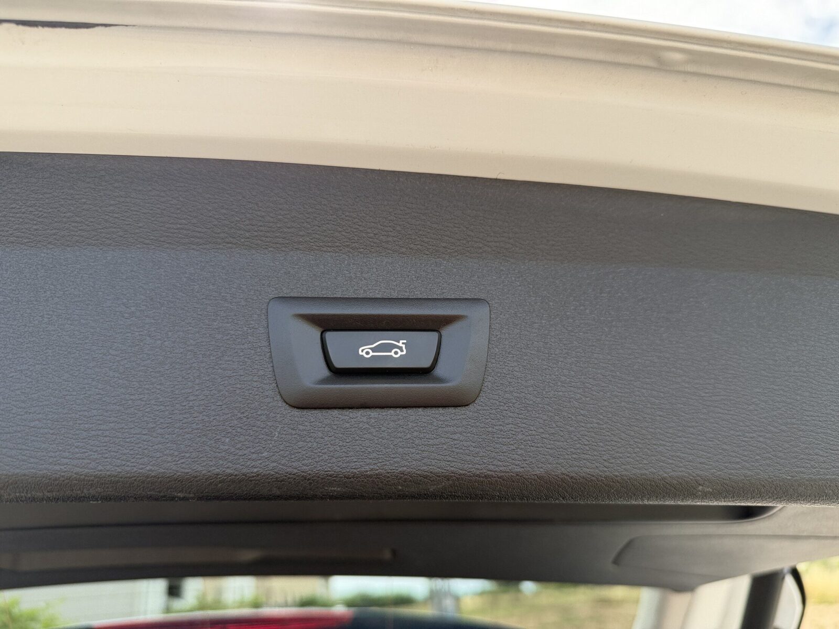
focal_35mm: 24
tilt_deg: +24.1
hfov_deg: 71.6
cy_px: 314
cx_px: 420
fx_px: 582
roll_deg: +4.5
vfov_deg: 56.8
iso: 80
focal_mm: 6.76
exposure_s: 1/757
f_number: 1.78
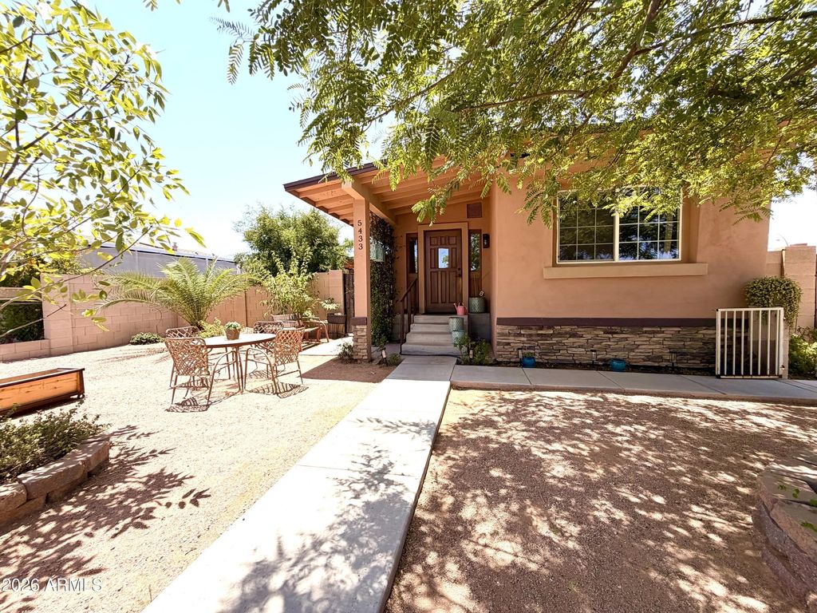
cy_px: 306
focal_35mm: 14
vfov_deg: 85.7
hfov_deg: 102.1
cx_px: 408
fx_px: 330
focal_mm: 2.22
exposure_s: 1/770
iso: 32
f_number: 2.2
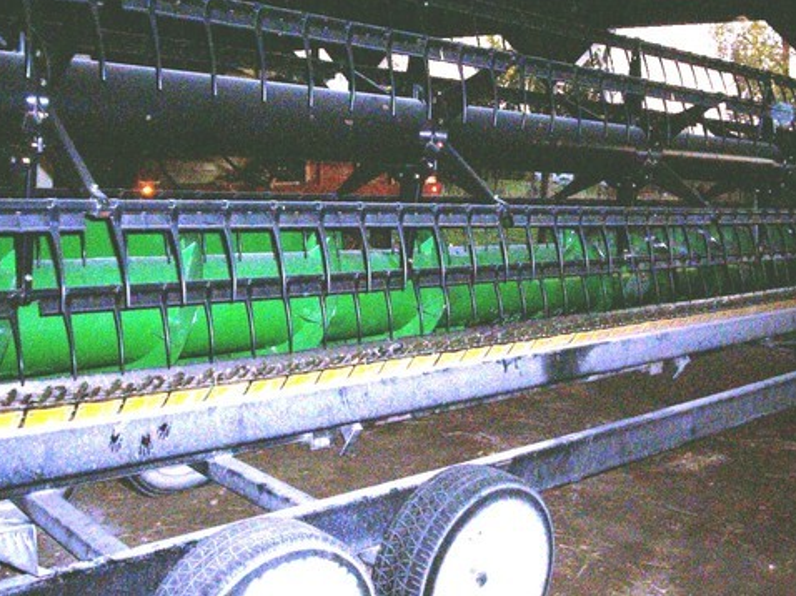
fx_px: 942
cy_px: 258
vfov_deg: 35.1
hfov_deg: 45.7
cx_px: 433
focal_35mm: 41
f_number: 4.5
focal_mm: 5.9
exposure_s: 1/64
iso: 140
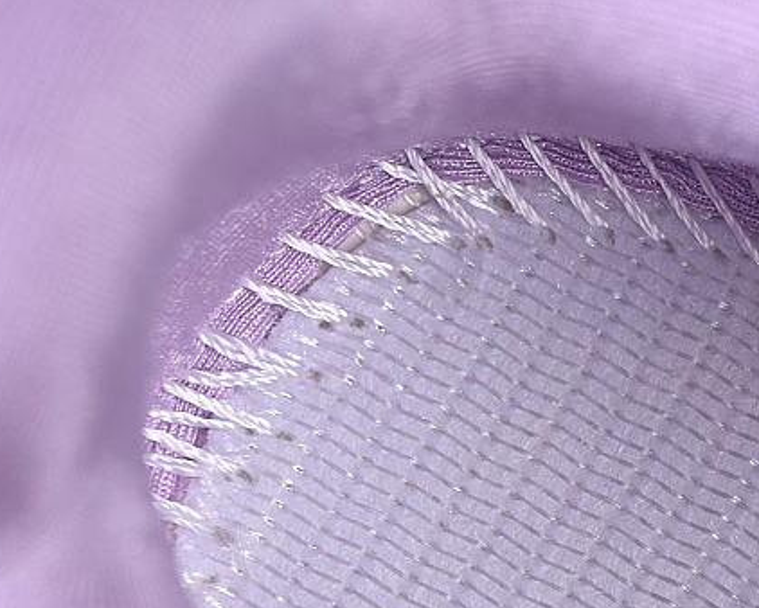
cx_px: 858
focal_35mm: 180
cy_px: 639
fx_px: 4045
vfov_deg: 8.5
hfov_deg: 10.6
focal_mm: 50
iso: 160
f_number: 7.1
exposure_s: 1/80
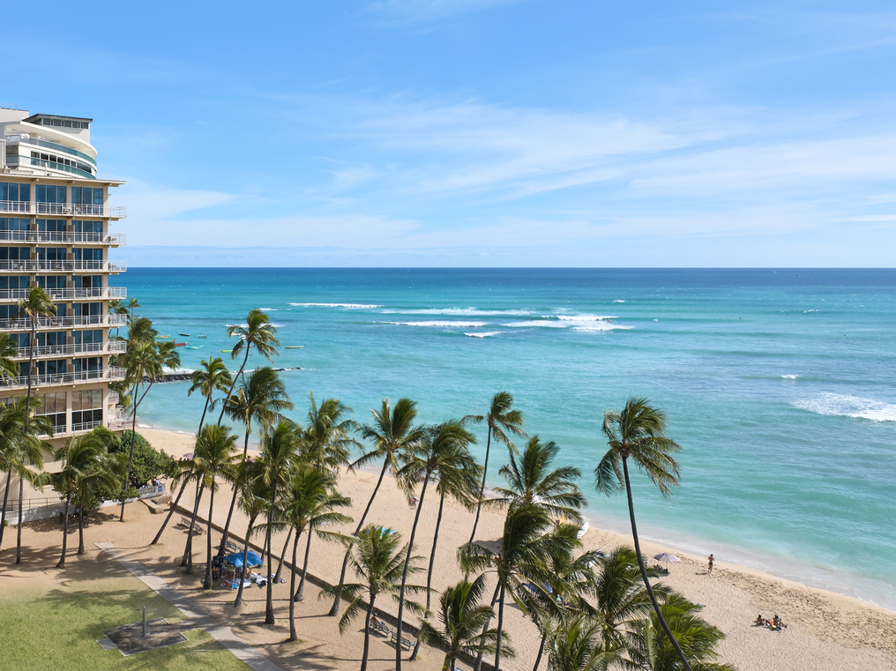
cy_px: 266
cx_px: 295
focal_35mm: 34
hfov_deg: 52.9
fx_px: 880
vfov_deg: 41.6
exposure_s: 1/2500
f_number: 2.8
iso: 100
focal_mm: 12.29
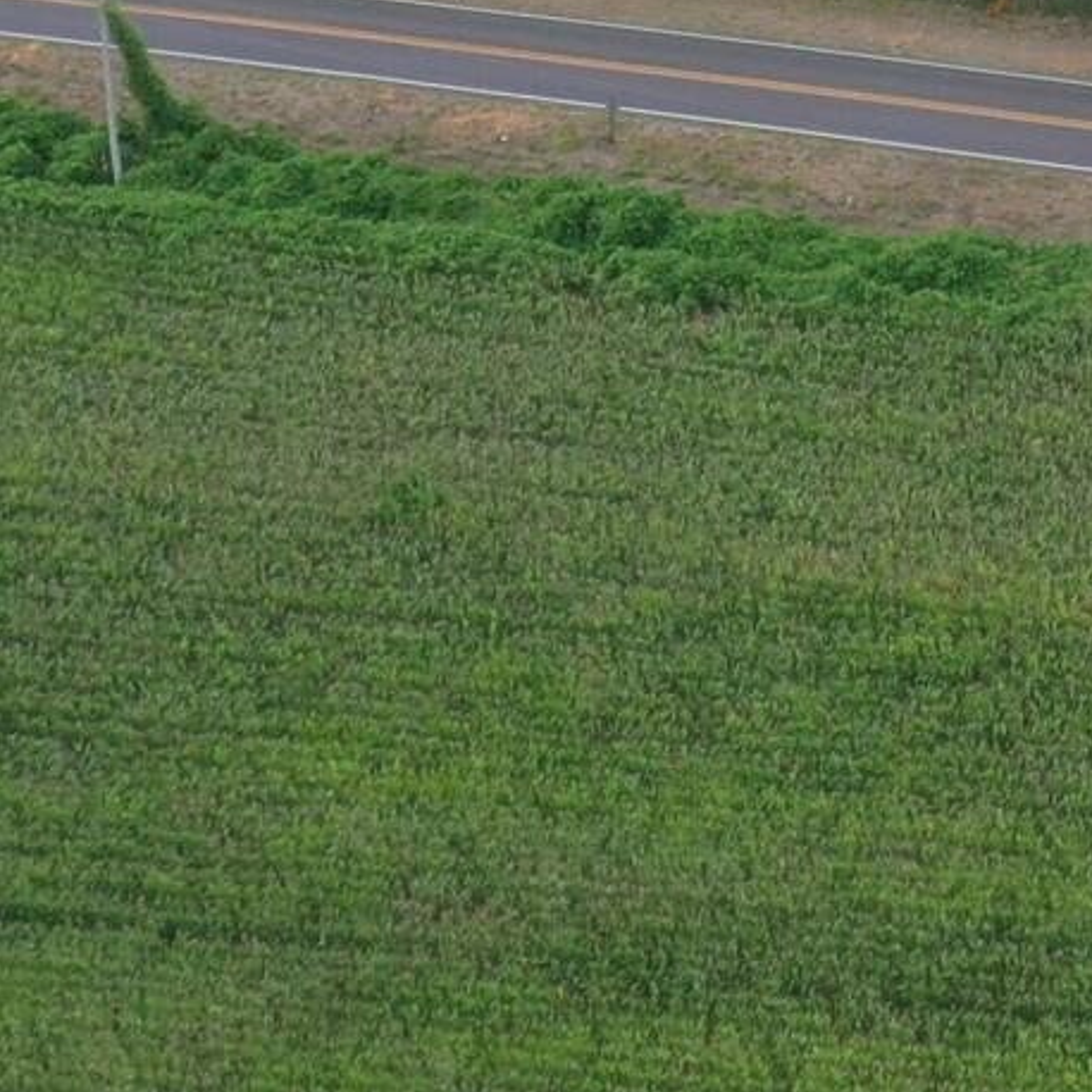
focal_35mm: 156
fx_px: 5568
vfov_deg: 10.1
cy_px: -1271
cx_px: 2542
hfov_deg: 9.9
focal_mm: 10.26
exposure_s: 1/120
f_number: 8
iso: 100
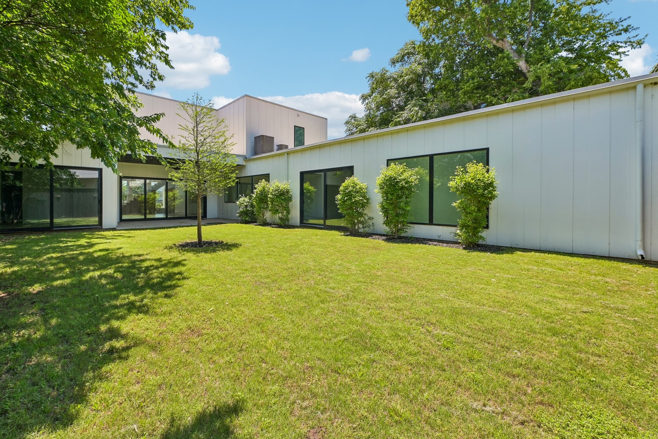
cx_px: 314
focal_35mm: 15
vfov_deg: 77.2
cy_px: 205
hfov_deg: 100.3
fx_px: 274
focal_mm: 14
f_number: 8
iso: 400
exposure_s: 1/640
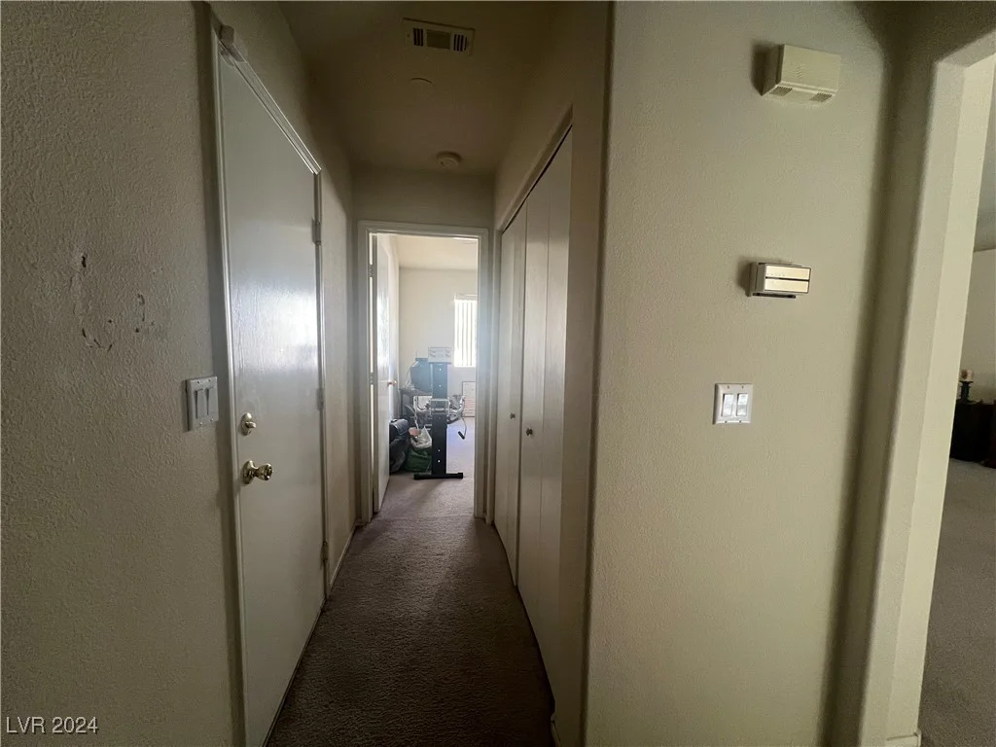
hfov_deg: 106.2
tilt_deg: -6.1
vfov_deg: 89.9
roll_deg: -1.3
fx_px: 374
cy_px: 374
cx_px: 498
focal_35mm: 13
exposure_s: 1/60
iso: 400
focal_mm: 1.57
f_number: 1.8
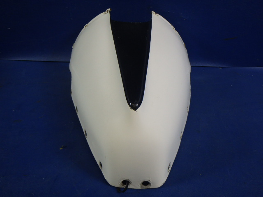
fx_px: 213
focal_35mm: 28
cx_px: 132
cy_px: 98
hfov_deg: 63.4
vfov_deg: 49.7
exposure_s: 1/30
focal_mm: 5
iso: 250
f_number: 3.9
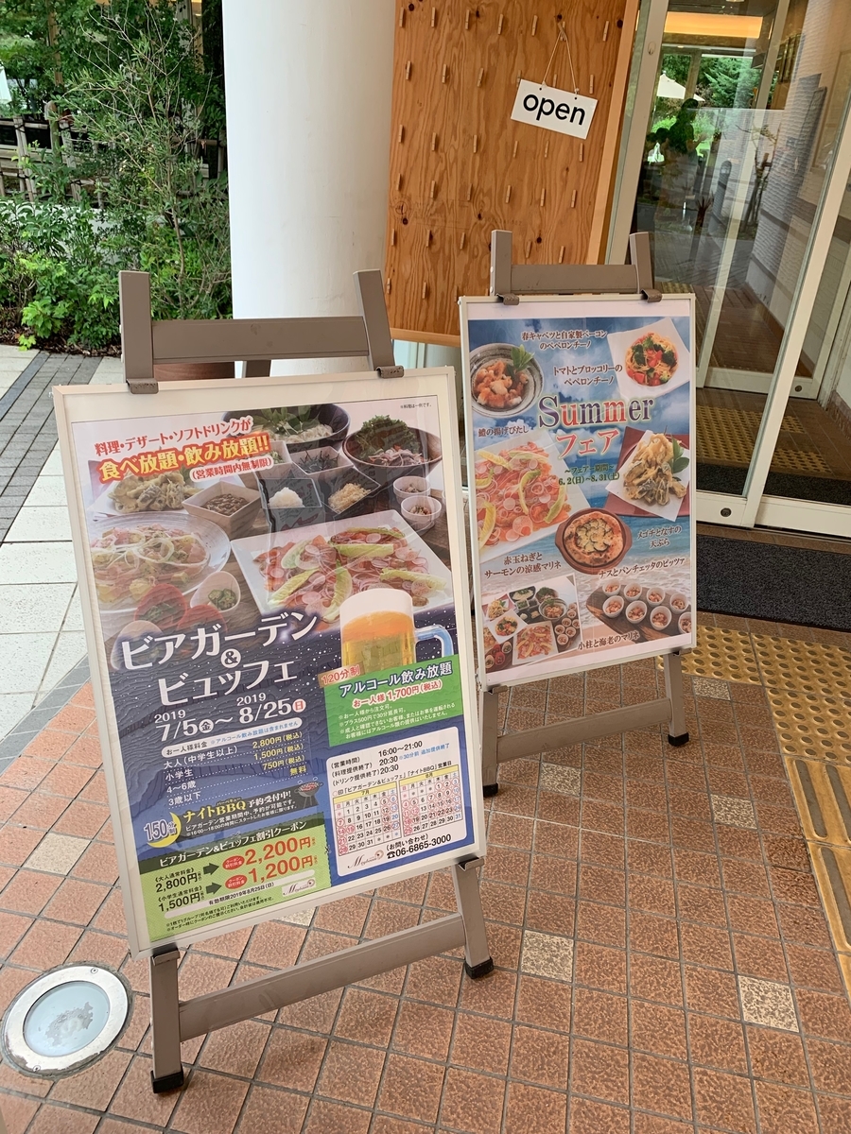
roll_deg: -3.6
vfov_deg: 67.3
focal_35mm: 26
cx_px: 426
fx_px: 852
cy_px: 567
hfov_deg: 53.1
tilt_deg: -27.5
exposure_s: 1/121
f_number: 1.8
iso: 32
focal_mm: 4.25
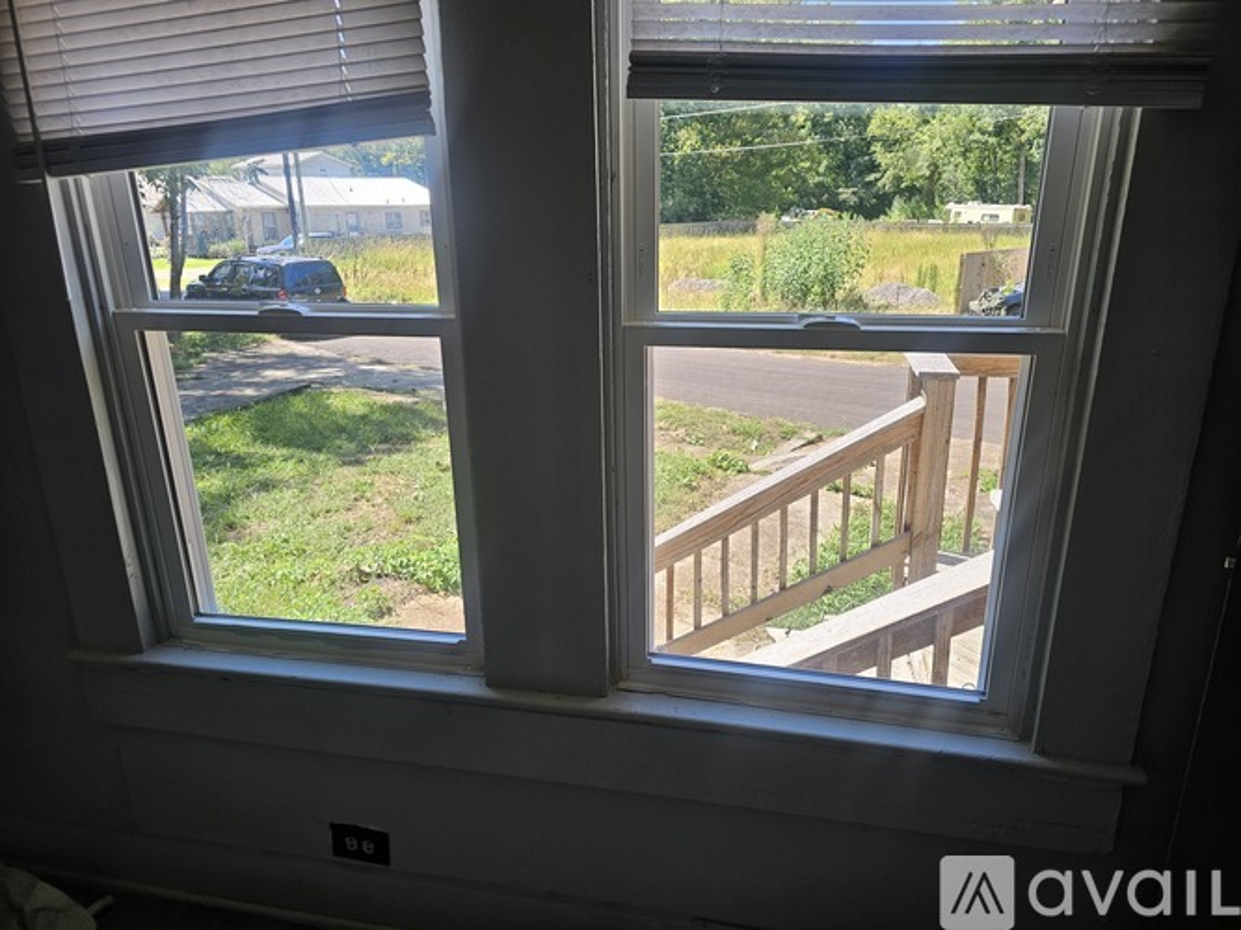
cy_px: 465
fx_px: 824
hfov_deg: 73.9
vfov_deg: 58.9
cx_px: 620
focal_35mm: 23
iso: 25
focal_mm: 6.3
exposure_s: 1/120
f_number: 1.7
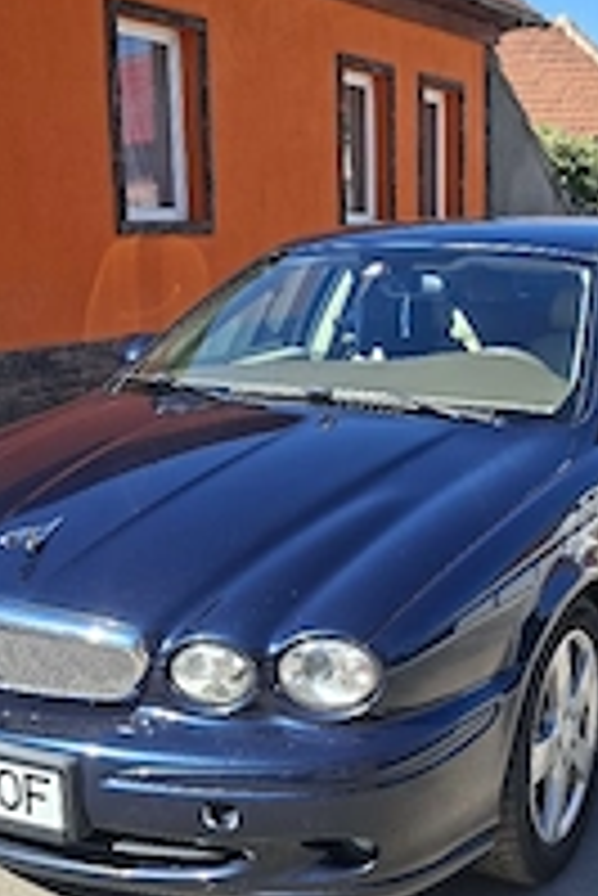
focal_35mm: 48
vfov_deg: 41.1
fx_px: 1194
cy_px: 441
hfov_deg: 28.1
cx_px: 342
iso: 50
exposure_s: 1/1250
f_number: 1.8
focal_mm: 5.54
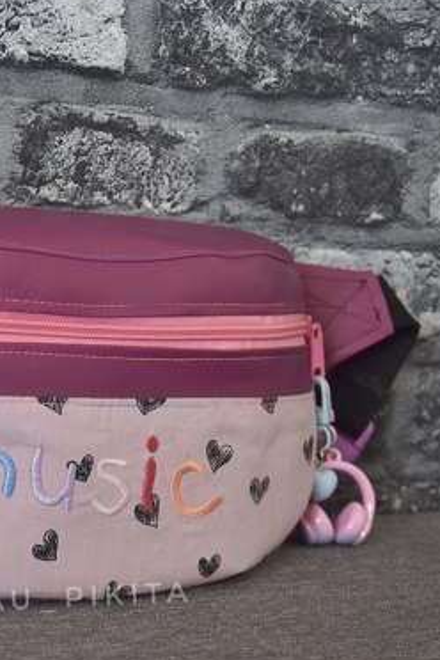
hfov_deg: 15.3
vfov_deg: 22.8
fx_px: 1632
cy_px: 384
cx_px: 153
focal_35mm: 89
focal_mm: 42
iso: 500
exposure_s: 1/60
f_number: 4.5
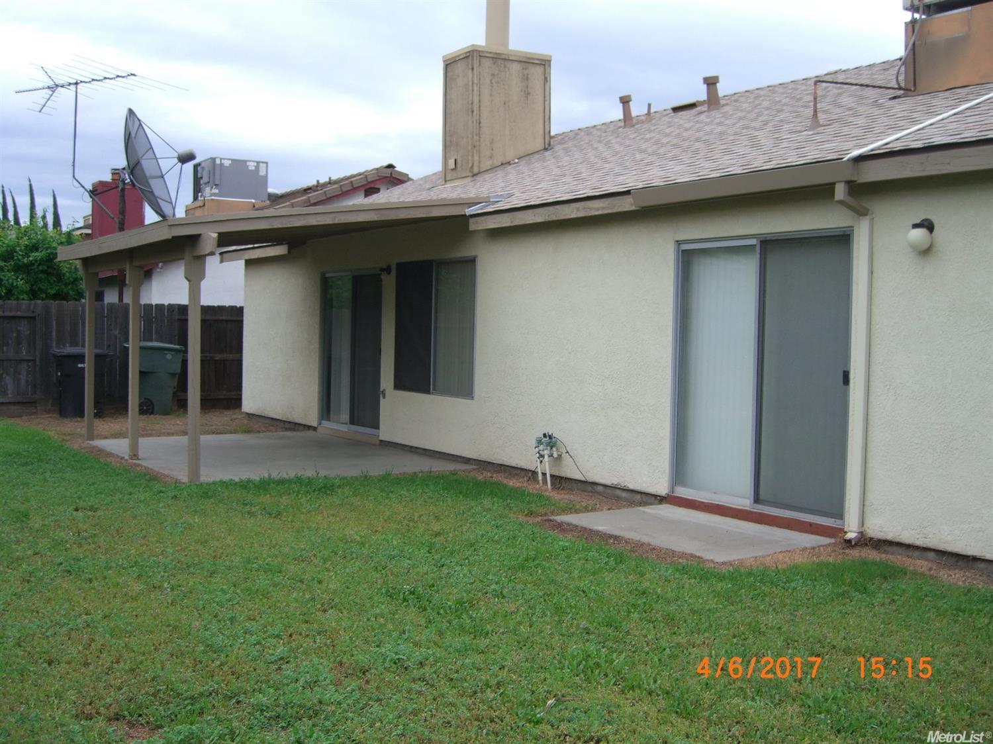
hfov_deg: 49.0
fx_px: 1090
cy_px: 372
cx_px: 496
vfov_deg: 37.7
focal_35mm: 38
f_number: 2.8
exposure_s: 1/200
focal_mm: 7.9
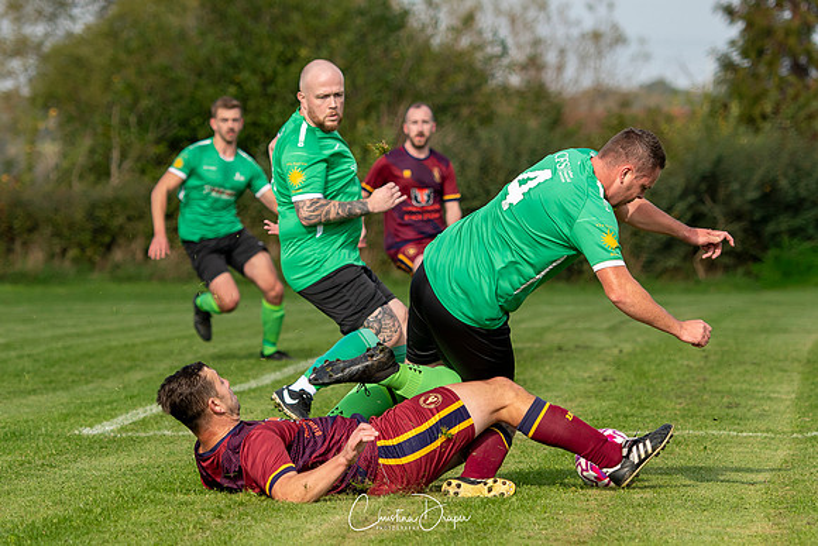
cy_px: 270
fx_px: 5786
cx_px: 377
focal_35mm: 255
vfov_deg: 5.4
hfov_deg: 8.1
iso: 200
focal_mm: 112
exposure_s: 1/2500
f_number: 2.8
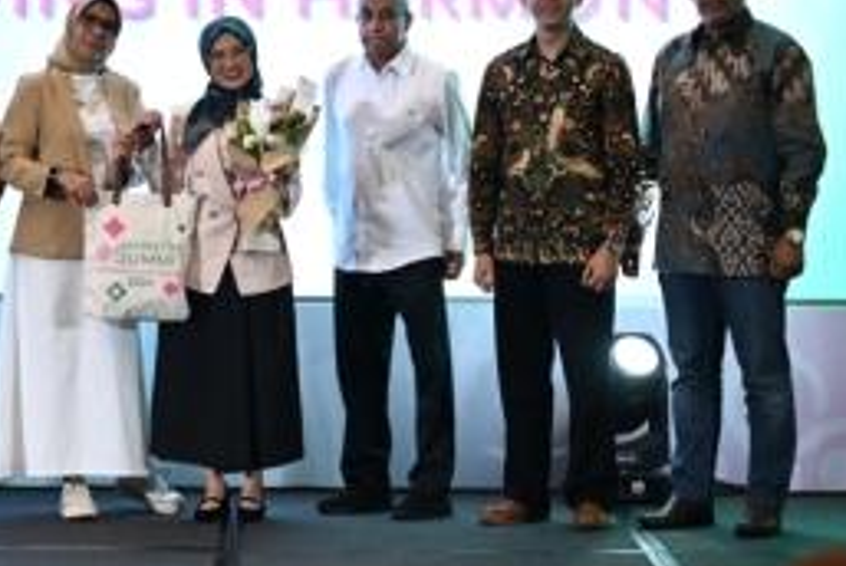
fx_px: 3482
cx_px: 250
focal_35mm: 148
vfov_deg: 9.3
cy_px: 120
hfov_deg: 13.8
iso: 1000
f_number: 1.8
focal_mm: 85
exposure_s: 1/160
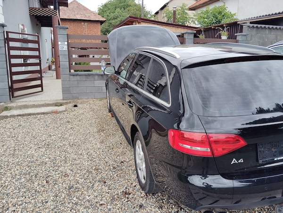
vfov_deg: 49.9
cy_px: 106
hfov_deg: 63.4
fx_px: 229
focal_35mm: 28
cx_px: 142
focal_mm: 4.22
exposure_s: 1/284
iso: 50
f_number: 1.8
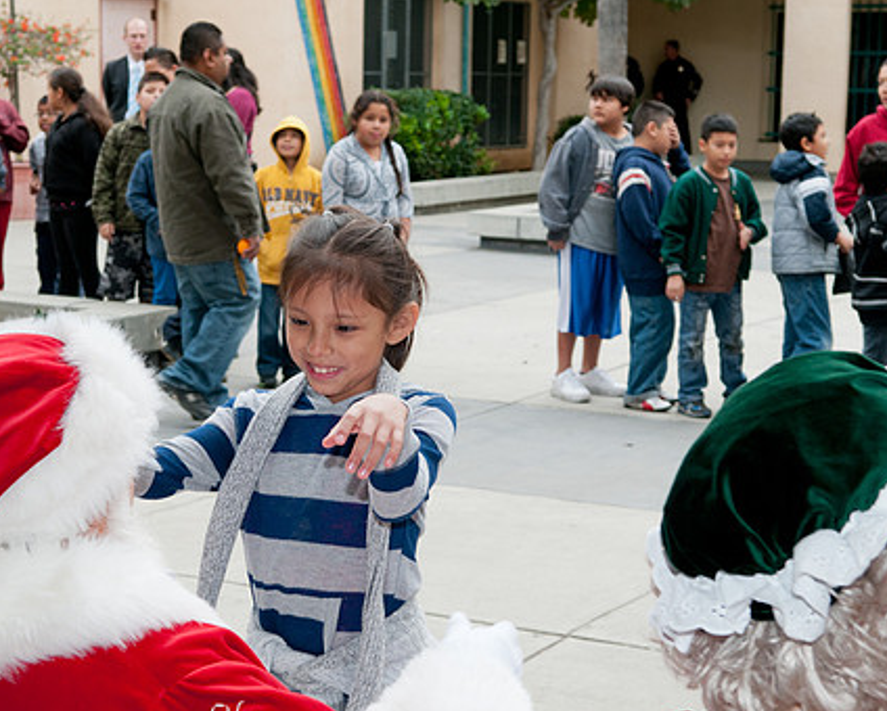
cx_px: 381
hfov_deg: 26.0
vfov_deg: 21.0
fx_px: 1918
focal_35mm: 73
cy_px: 400
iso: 320
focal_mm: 38
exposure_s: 1/160
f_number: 6.3
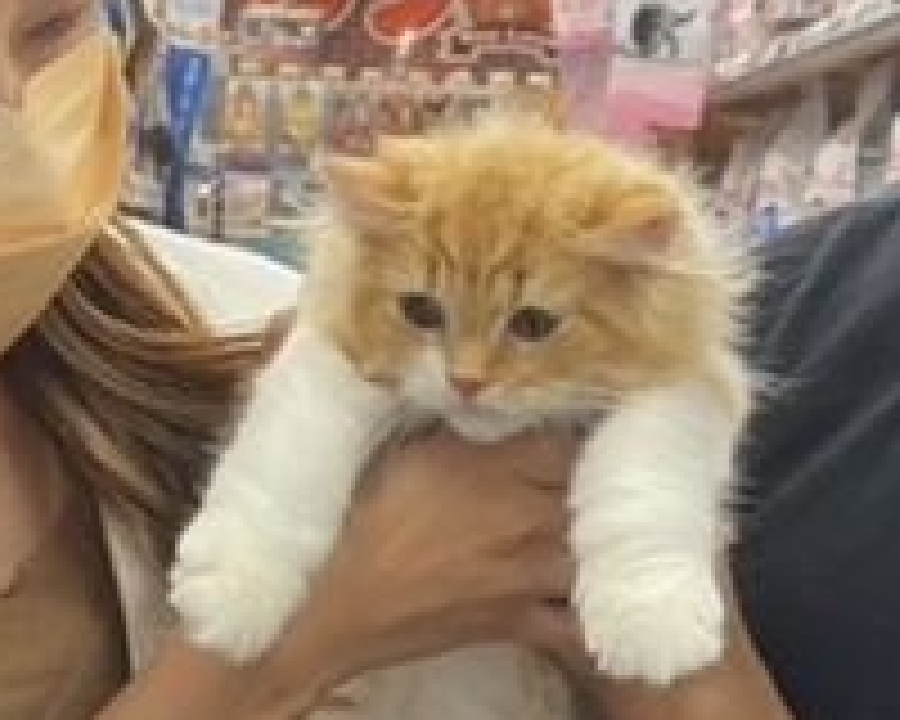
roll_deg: -1.9
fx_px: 2024
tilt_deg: -4.4
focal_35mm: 76
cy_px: 459
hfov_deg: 25.1
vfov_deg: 20.1
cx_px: 459
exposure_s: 1/60
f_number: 1.6
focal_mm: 4.2
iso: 125
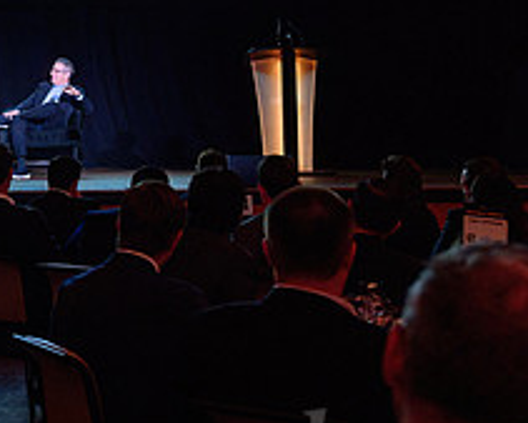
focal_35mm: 89
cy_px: 31
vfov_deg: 17.0
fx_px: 1391
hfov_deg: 20.4
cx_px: -68
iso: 1600
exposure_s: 1/100
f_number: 3.2
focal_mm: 28.5
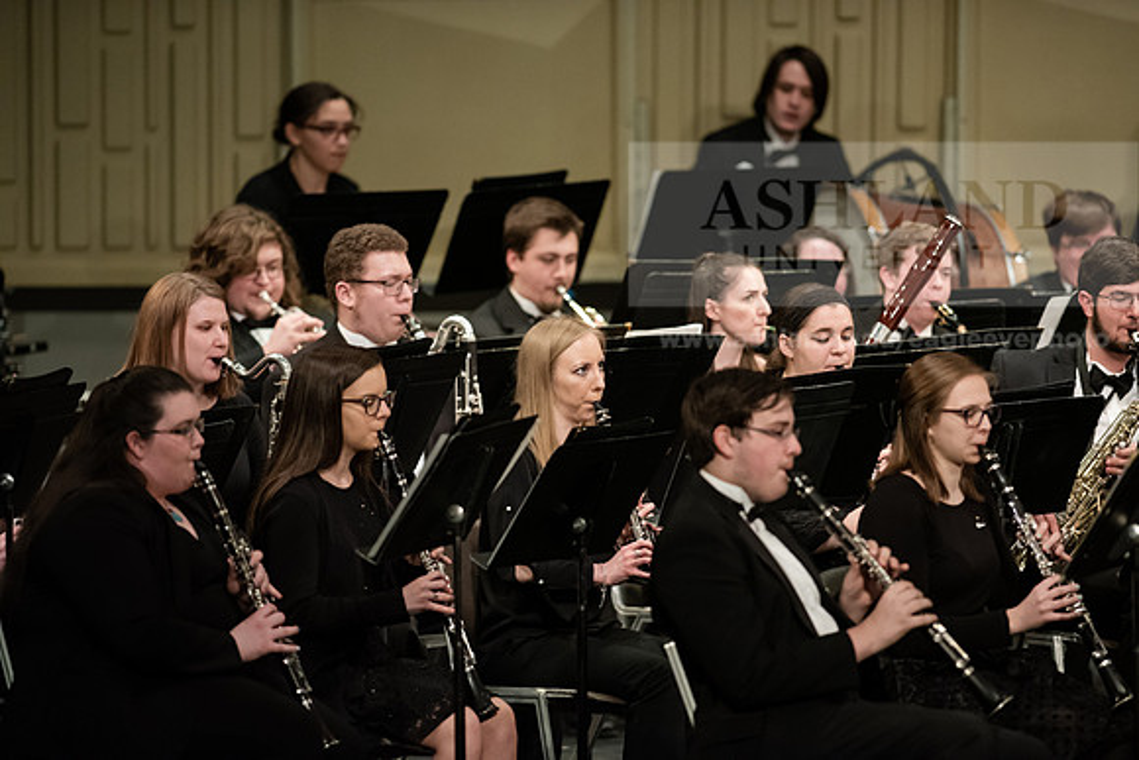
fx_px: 9493
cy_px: 380
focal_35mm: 300
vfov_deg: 4.6
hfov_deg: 6.9
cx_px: 570
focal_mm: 300
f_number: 3.5
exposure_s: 1/250
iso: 4000
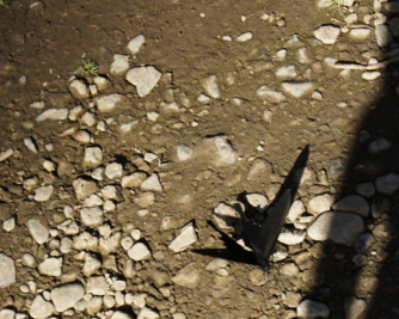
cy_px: 208
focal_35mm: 139
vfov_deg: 11.1
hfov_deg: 13.8
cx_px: 113
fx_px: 1639
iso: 200
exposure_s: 1/160
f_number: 9
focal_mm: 55
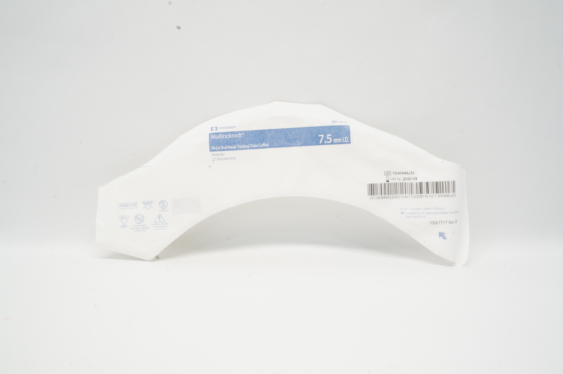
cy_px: 187
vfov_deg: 43.5
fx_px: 469
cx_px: 282
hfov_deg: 62.0
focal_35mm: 30
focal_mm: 20
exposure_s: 1/5
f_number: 22
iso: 800
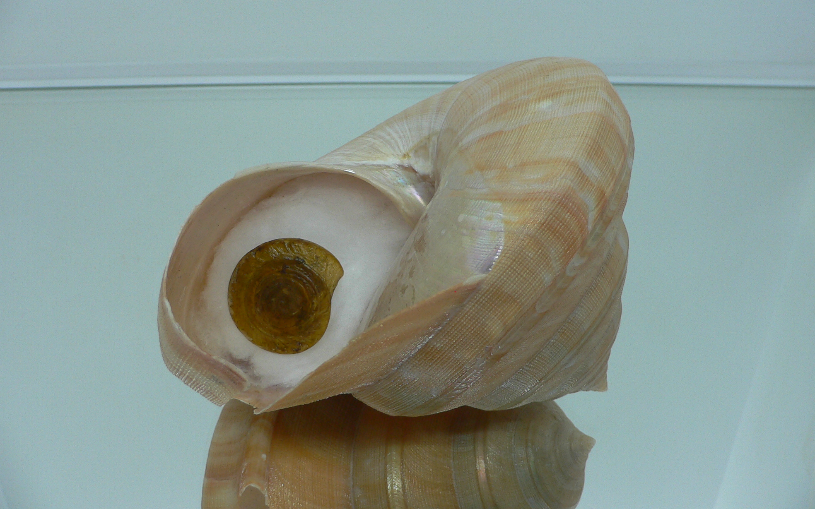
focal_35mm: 38
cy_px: 230
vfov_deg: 33.6
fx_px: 844
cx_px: 409
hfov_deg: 51.5
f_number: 2.8
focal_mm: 4.6
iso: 80
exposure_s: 1/60
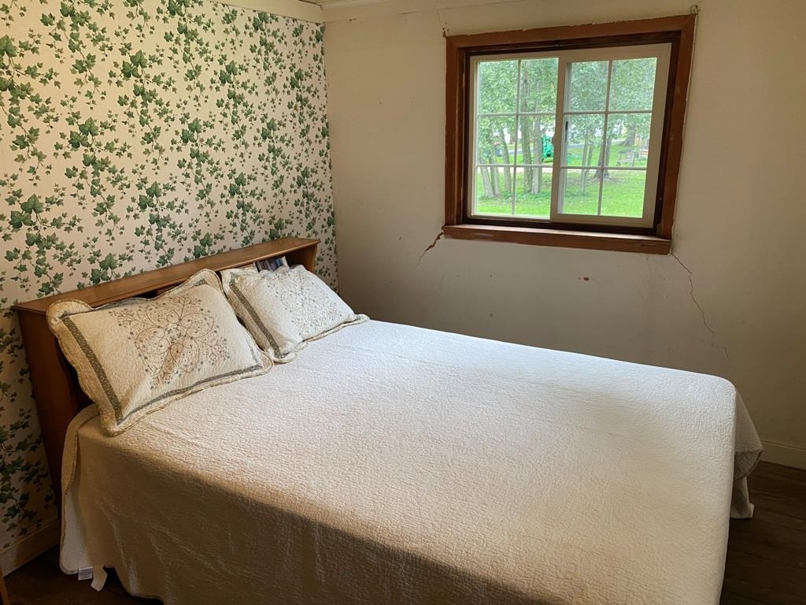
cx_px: 403
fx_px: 605
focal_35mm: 26
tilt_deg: -16.7
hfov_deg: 67.3
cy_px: 302
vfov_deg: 53.1
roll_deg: +0.6
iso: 80
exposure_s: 1/60
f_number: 1.8
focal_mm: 4.25
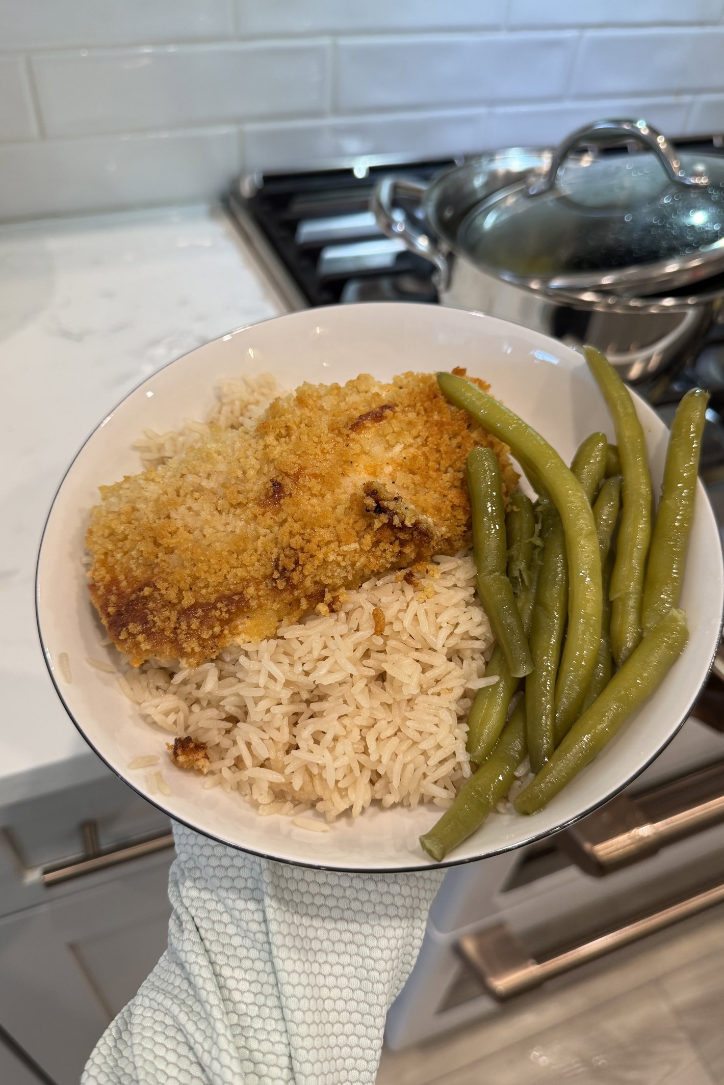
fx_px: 754
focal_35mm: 25
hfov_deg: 51.3
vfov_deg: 71.5
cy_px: 542
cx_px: 347
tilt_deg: -45.6
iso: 125
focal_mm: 6.76
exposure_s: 1/120
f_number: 1.78
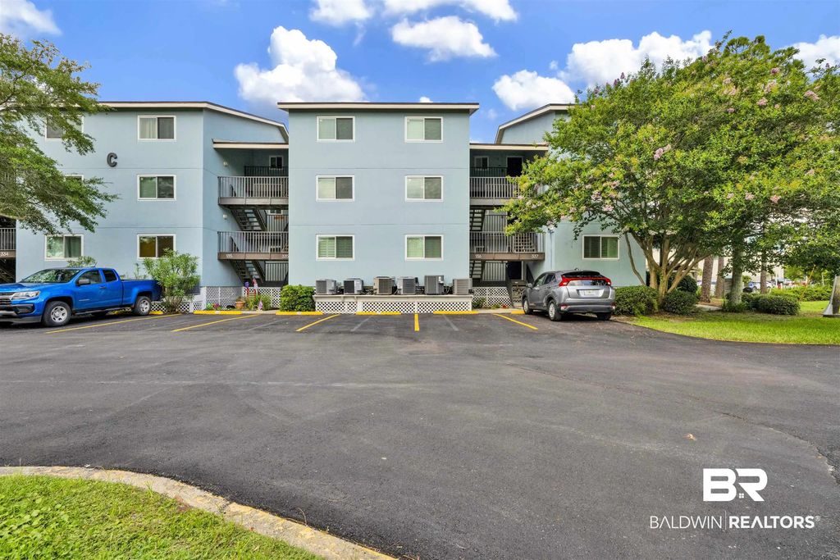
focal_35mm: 16
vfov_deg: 75.5
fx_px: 362
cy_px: 280
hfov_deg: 98.5
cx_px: 420
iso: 400
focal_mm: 15.5
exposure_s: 1/320
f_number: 11
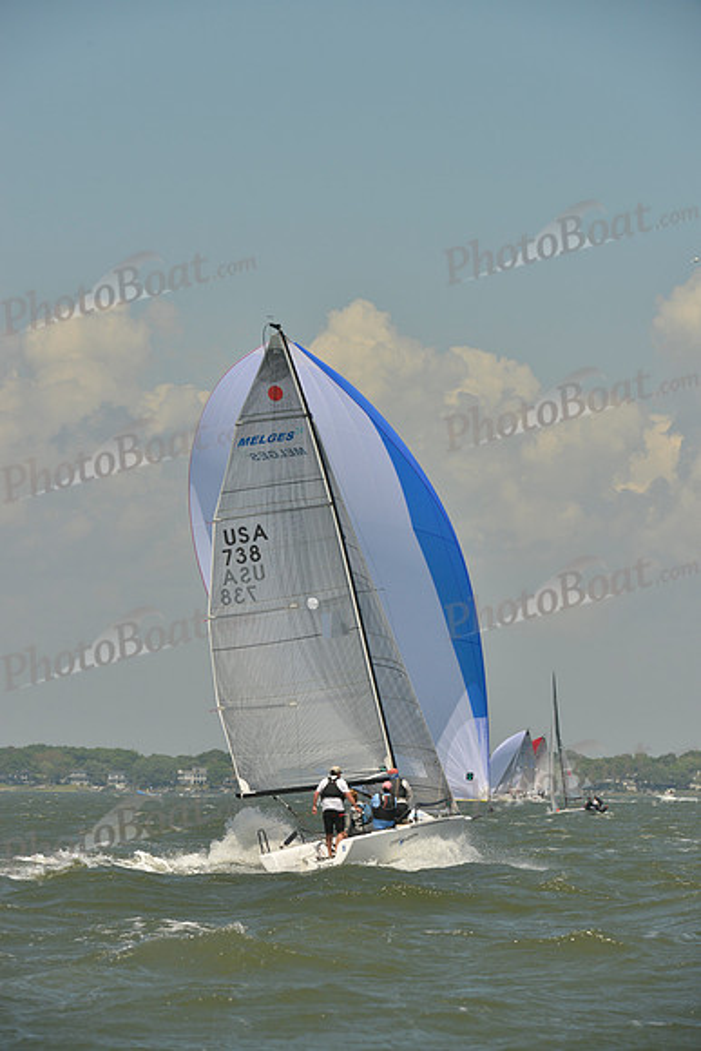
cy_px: 526
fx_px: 5838
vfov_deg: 10.3
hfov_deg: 6.9
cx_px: 350
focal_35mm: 200
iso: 280
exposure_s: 1/1250
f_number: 9
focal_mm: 200
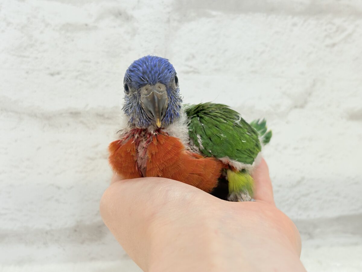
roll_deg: -0.4
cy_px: 136
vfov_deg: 28.0
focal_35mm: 52
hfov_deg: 36.8
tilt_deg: -5.1
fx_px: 544
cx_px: 181
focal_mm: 5.96
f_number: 1.6
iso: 80
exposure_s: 1/100
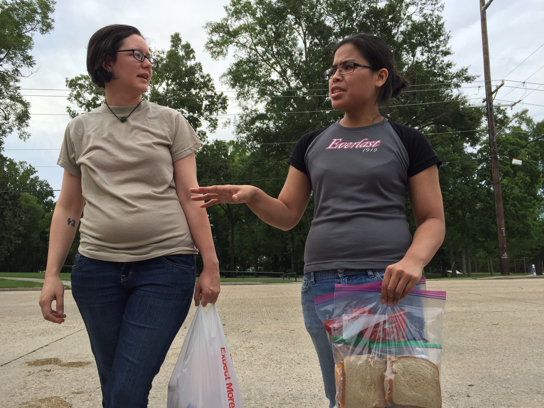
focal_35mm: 29
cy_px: 204
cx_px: 272
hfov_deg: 61.7
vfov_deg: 48.2
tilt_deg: +7.3
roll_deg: +1.0
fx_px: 456
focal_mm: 4.15
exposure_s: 1/444
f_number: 2.2
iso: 32
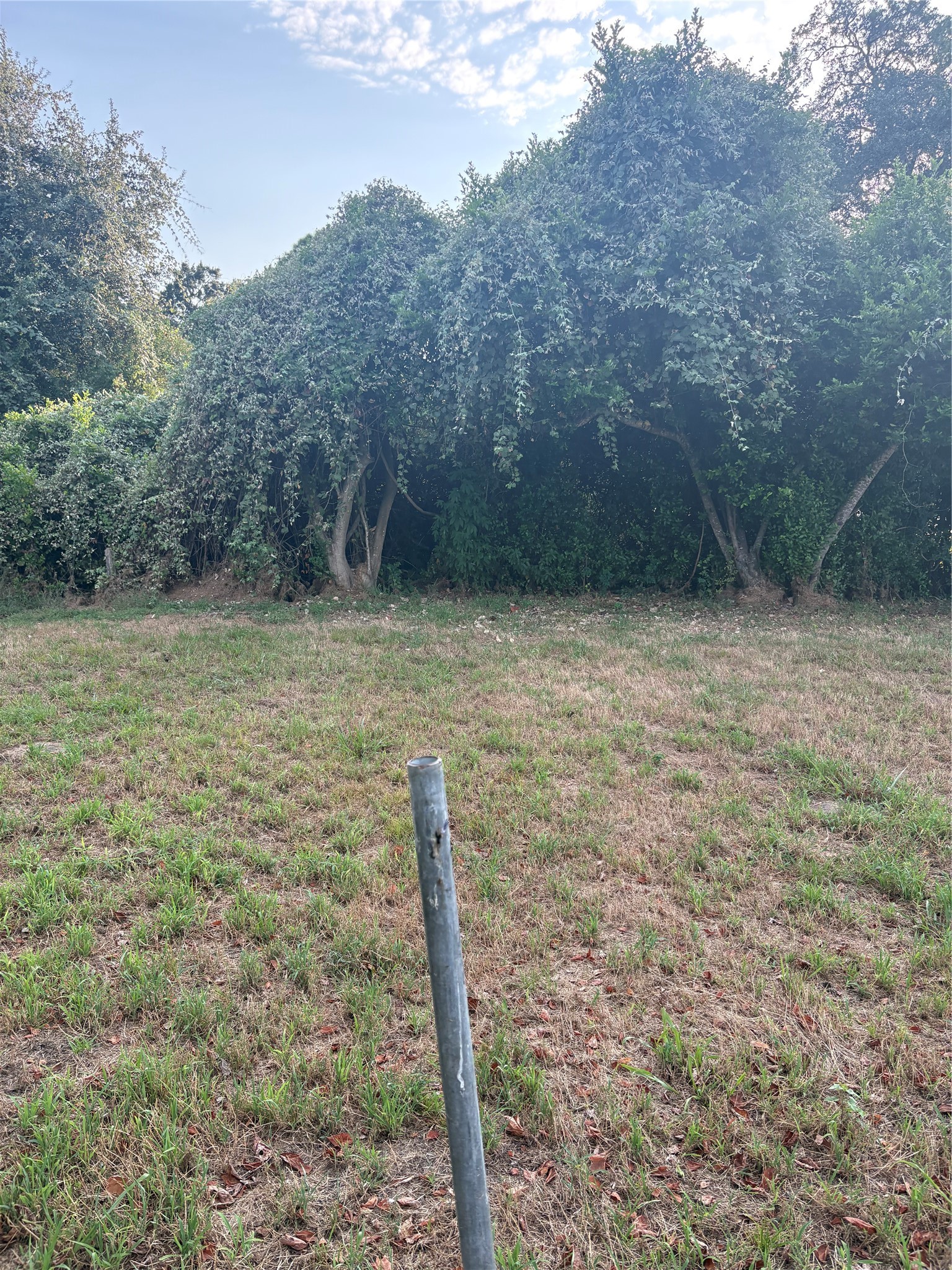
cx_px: 476
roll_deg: +2.5
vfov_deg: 67.3
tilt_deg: -6.6
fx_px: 953
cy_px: 635
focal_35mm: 26
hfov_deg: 53.1
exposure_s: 1/507
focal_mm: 5.96
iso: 64
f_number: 1.6
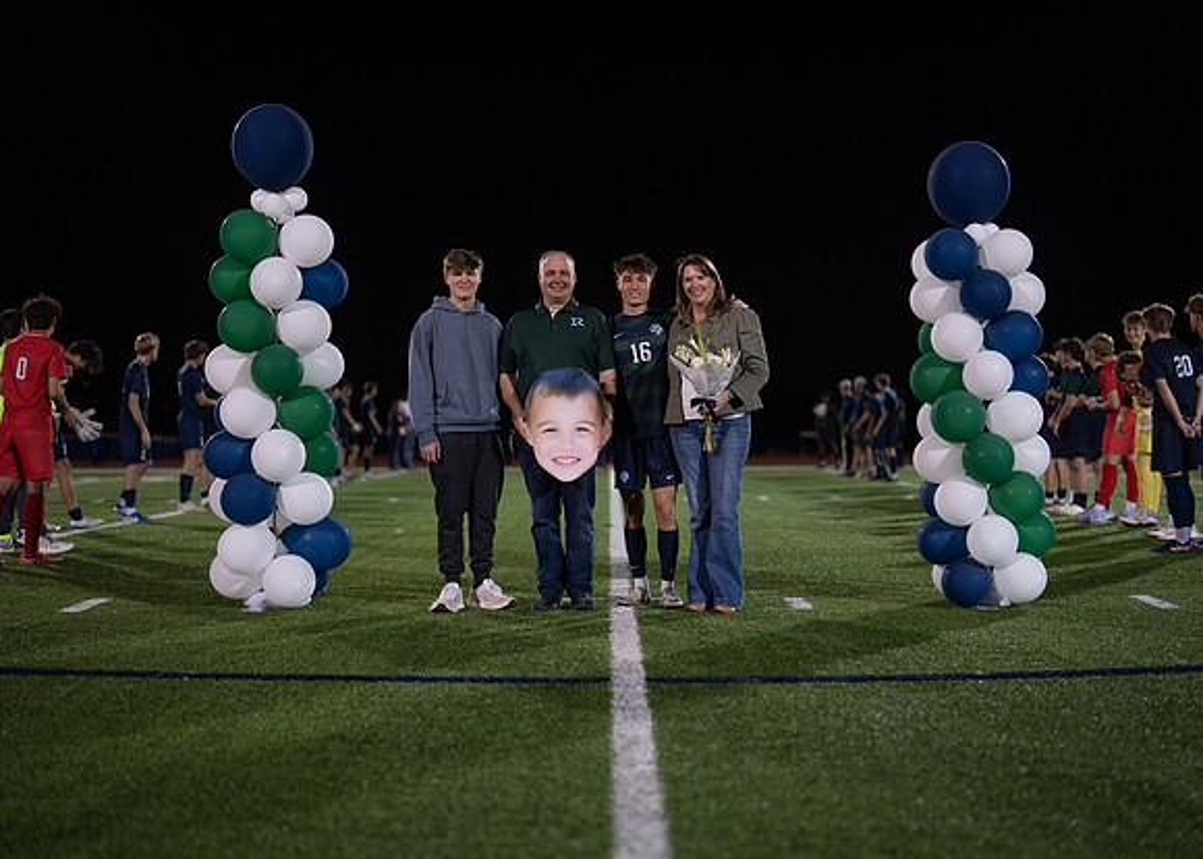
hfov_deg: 37.2
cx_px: 602
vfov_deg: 27.0
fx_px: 1790
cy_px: 430
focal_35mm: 52
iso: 250
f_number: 1.2
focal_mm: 50
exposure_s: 1/500
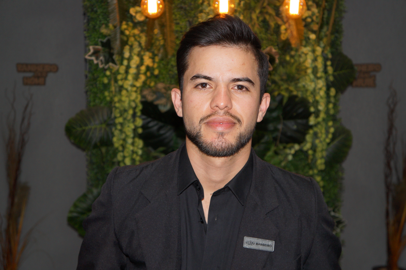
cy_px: 135
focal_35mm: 51
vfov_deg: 26.5
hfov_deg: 38.9
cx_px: 203
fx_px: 575
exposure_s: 1/60
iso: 800
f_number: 4.5
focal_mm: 34
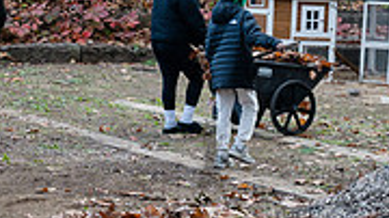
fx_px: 1216
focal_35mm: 118
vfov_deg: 10.2
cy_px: 47
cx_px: -69
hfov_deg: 17.4
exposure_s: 1/500
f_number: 4
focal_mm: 35
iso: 1000
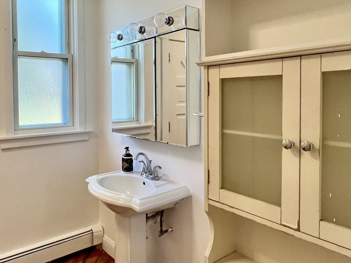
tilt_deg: +0.2
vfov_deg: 52.7
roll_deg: -0.3
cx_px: 117
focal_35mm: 26
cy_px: 104
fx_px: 264
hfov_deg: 65.5
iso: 200
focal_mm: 1.57
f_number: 1.8
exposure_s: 1/120
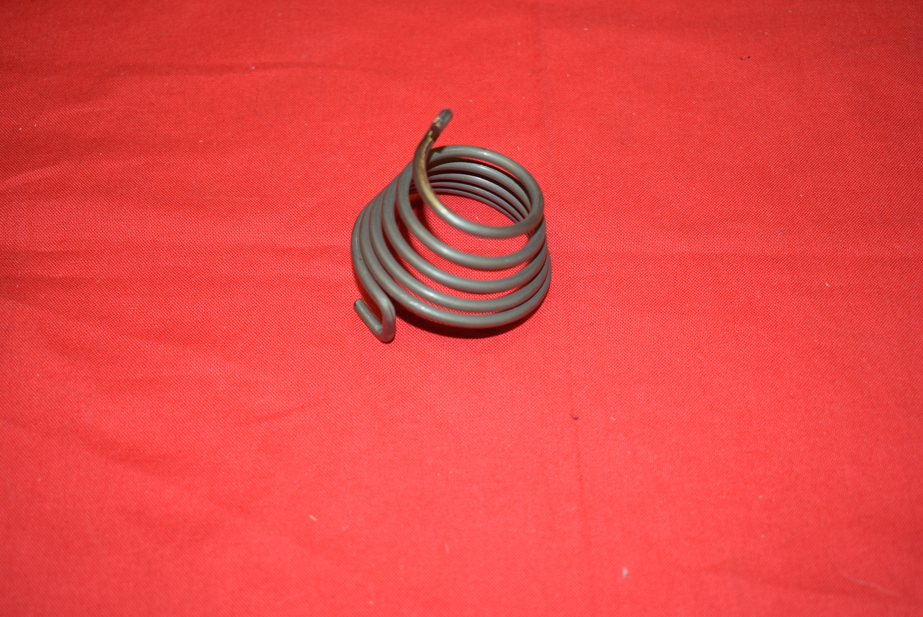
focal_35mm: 48
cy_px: 308
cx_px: 462
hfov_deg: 41.1
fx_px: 1232
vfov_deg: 28.1
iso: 500
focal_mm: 32
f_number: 5
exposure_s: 1/60
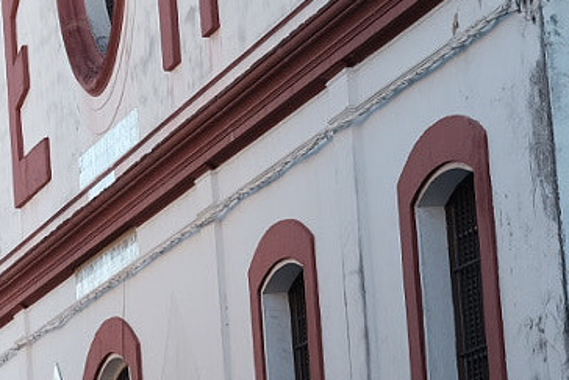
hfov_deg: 8.8
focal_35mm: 233
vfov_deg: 5.9
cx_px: 219
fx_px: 3684
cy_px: 274
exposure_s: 1/240
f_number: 5.6
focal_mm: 35
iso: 200
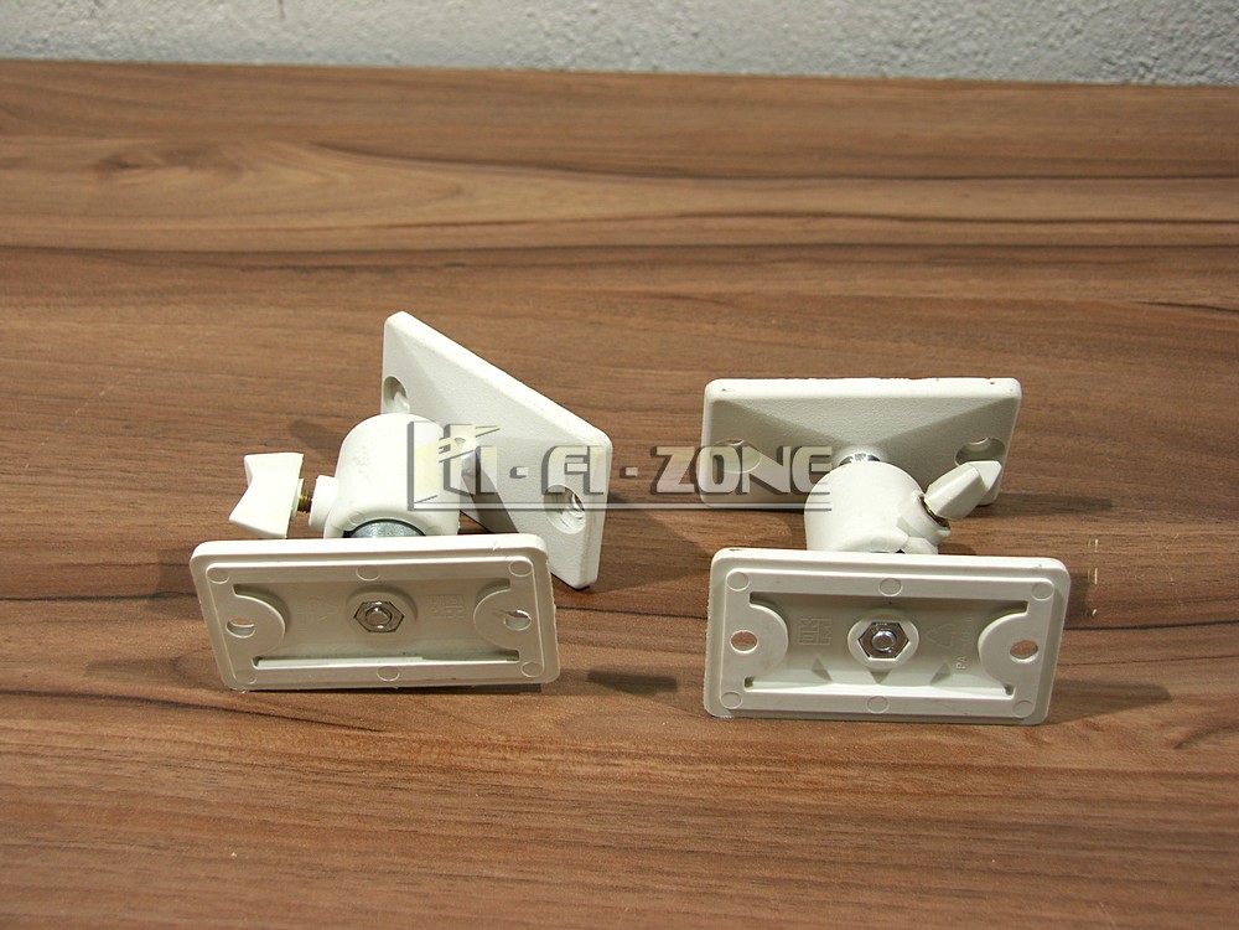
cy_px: 465
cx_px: 620
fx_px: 1790
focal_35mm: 50
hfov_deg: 38.2
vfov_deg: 29.1
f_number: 2.5
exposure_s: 1/50
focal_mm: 12.9
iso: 50
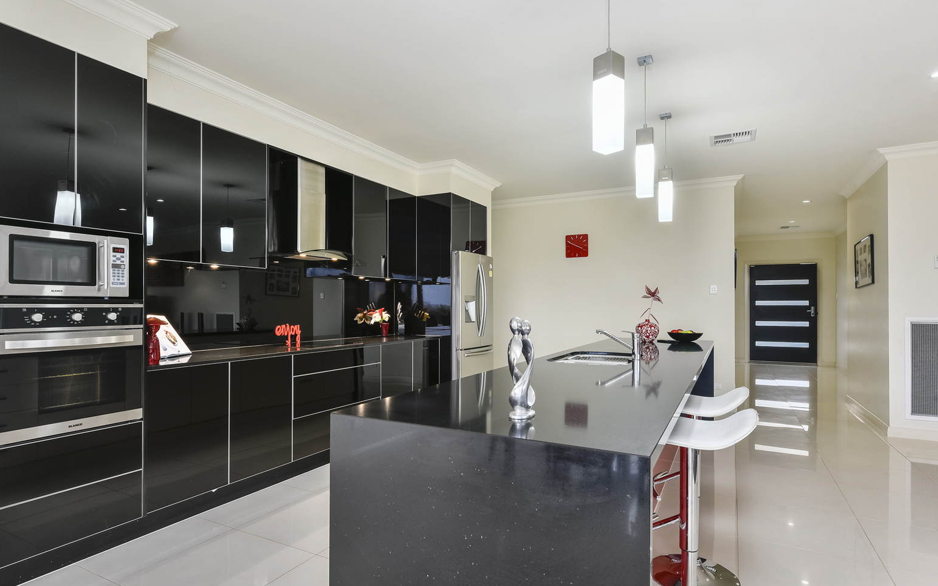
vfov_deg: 59.6
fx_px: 511
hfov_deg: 85.1
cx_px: 461
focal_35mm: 20
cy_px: 316
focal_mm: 19
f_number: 11
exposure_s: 1
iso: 125
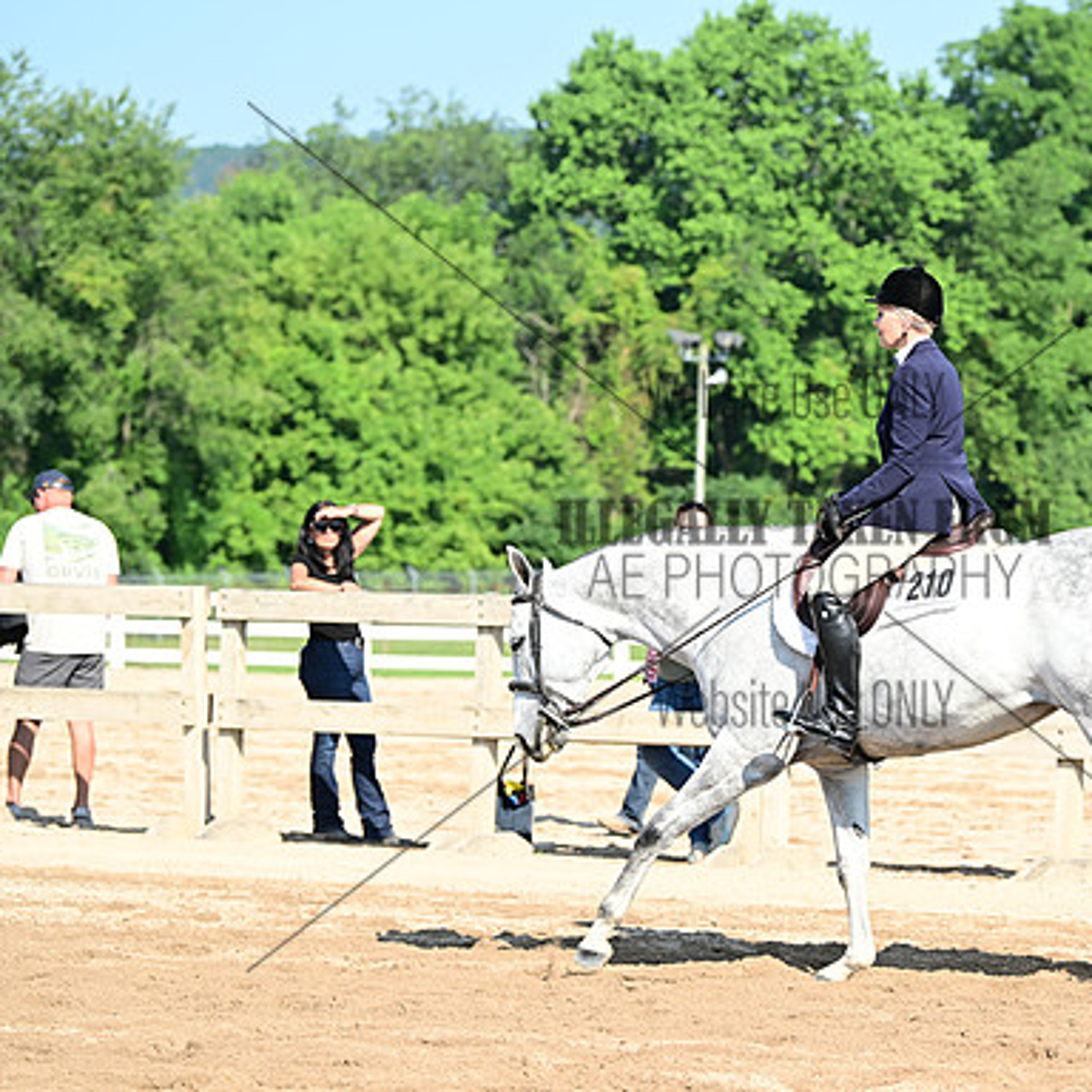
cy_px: 545
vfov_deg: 11.3
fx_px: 5496
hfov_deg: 11.3
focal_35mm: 154
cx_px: 805
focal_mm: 120
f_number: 4.5
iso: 160
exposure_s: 1/767
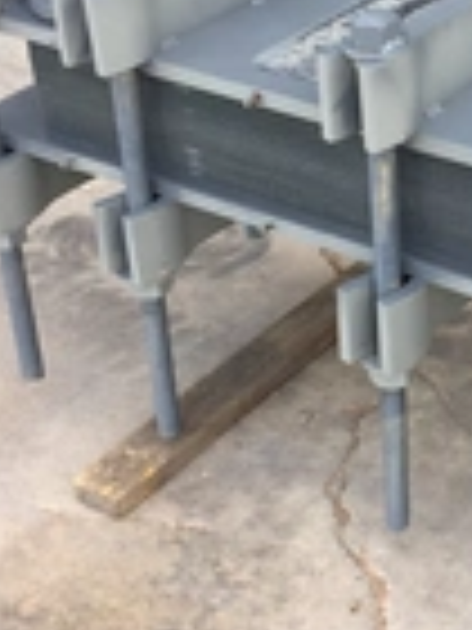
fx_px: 1509
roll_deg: +0.0
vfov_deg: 23.5
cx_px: 566
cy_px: 216
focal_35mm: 83
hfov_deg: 17.0
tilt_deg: -29.6
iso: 32
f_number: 2.2
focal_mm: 4.15
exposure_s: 1/179
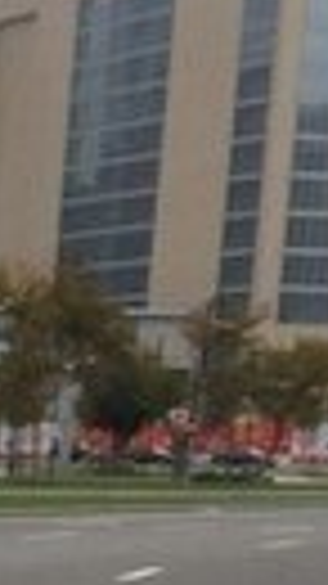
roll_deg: -1.5
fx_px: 2493
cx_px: -971
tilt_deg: -11.3
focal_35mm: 161
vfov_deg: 12.7
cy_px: 857
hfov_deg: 6.2
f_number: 2.2
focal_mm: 4.15
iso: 32
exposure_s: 1/152
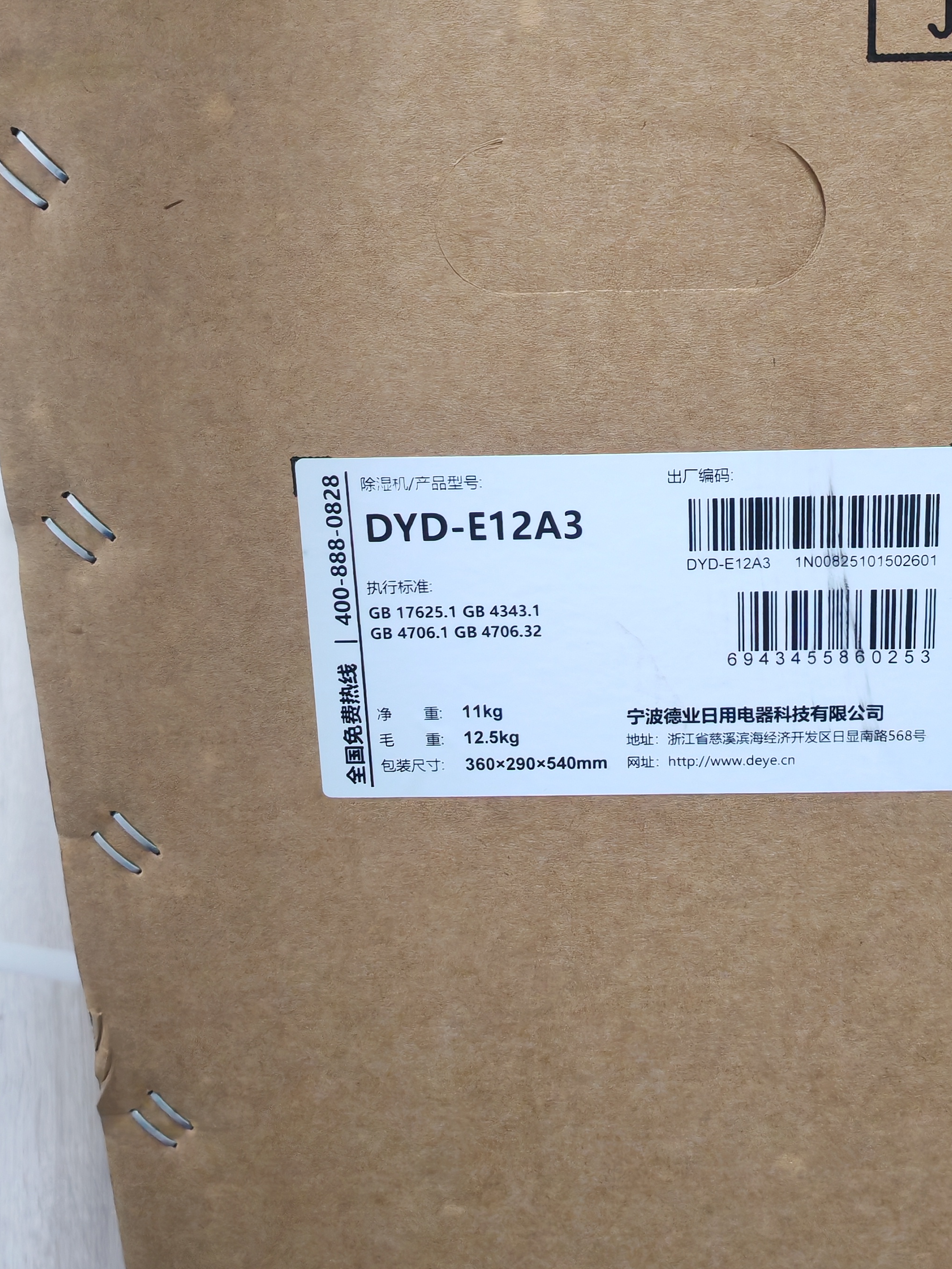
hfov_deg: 34.8
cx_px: 630
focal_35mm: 41
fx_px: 1503
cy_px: 532
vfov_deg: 45.6
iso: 1000
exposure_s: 1/100
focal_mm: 5.52
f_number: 1.95
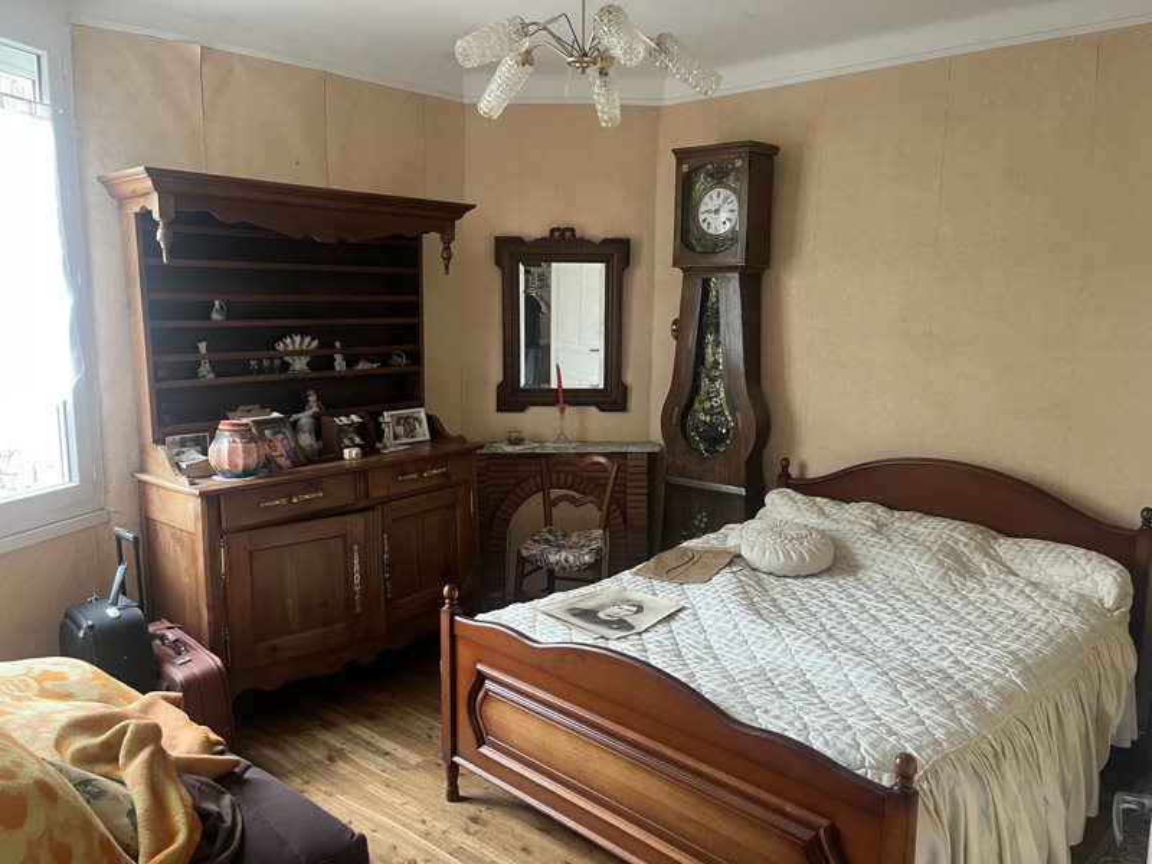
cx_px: 576
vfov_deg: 53.1
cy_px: 432
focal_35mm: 26
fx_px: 865
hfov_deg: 67.3
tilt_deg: -8.5
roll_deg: +0.0
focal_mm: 5.1
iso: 250
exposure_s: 1/60
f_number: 1.6
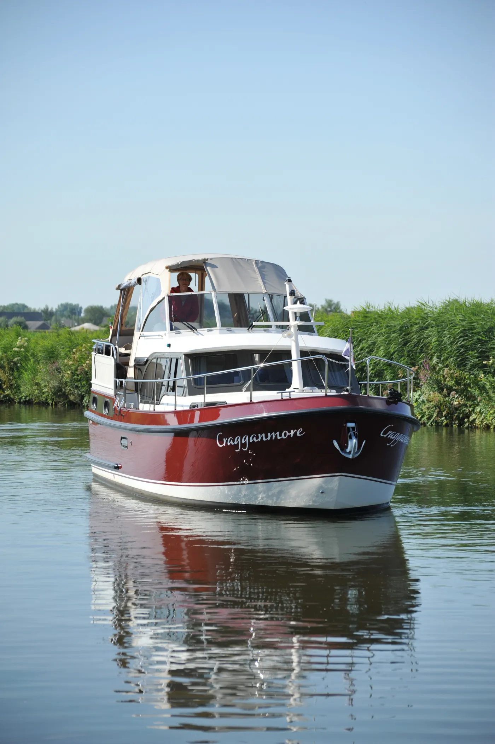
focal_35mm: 116
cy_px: 372
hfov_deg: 11.8
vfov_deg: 17.7
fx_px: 2395
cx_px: 248
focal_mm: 116
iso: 500
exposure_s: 1/3200
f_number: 5
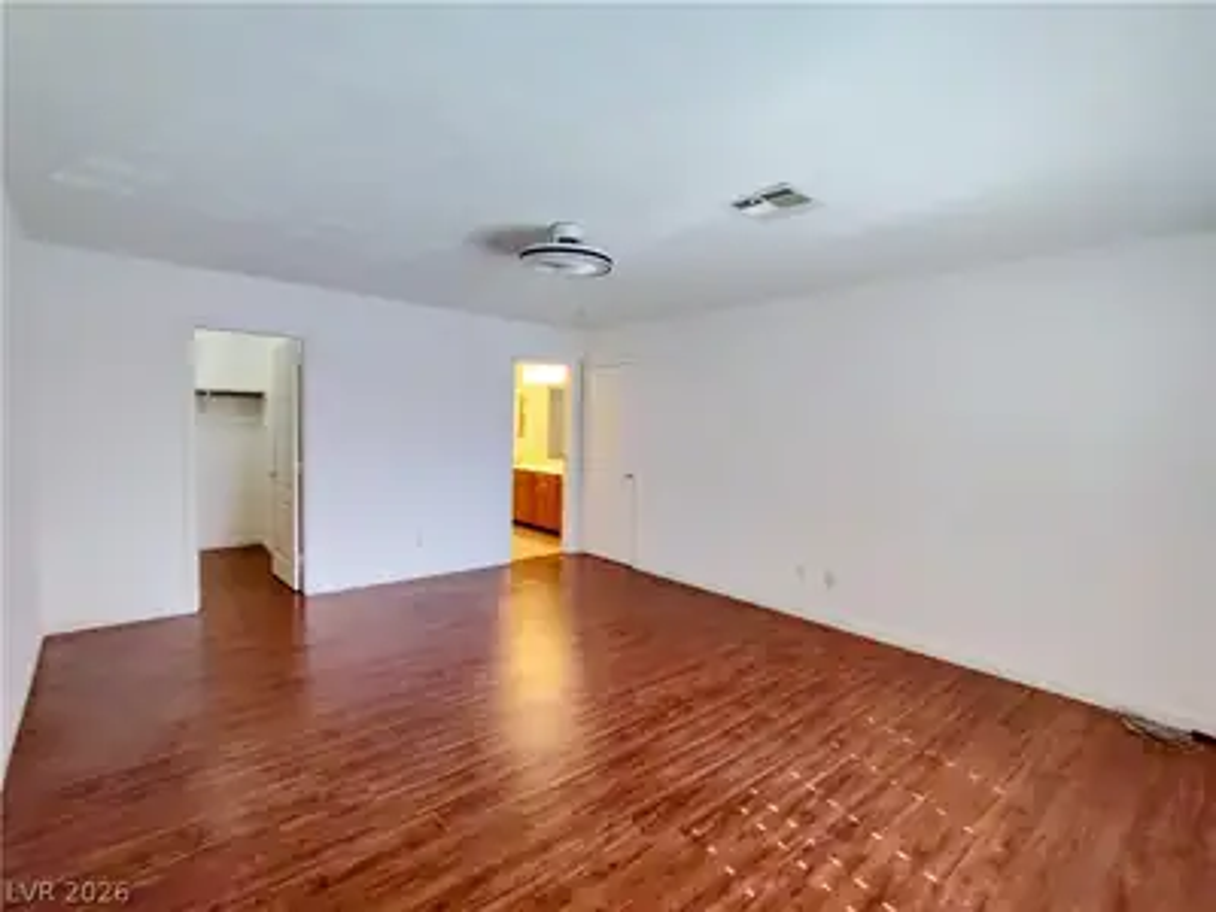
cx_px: 608
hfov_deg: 94.5
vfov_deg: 78.1
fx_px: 562
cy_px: 456
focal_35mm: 16
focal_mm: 2.13
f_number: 2.2
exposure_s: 1/40
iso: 152
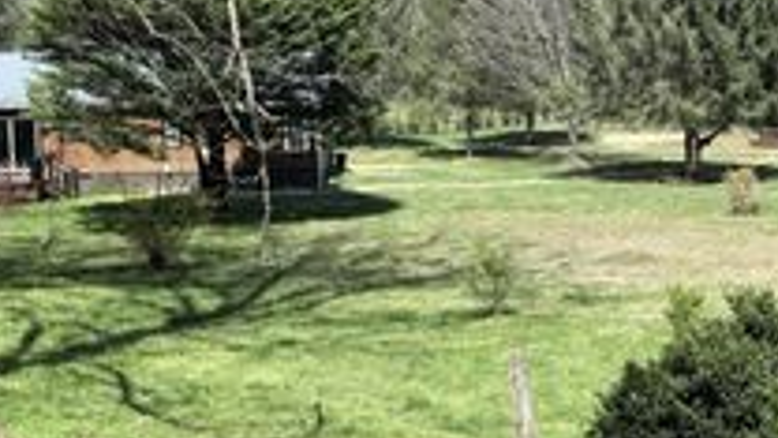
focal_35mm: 63
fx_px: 1300
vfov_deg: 19.1
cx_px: 785
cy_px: 163
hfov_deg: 30.8
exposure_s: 1/3279
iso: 80
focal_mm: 6.76
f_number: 1.78
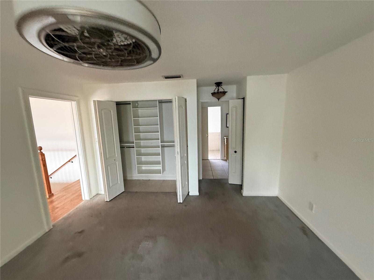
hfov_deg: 102.1
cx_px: 187
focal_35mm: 14
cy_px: 140
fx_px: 151
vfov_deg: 85.7
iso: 500
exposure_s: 1/60
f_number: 2.2
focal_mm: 2.22
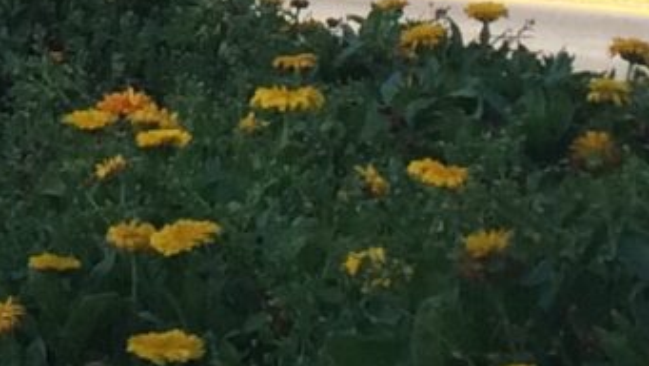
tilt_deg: +4.8
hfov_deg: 8.8
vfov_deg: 4.9
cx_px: -415
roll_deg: +0.9
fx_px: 4079
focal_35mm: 237
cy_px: -759
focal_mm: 4.15
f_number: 2.2
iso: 32
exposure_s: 1/746
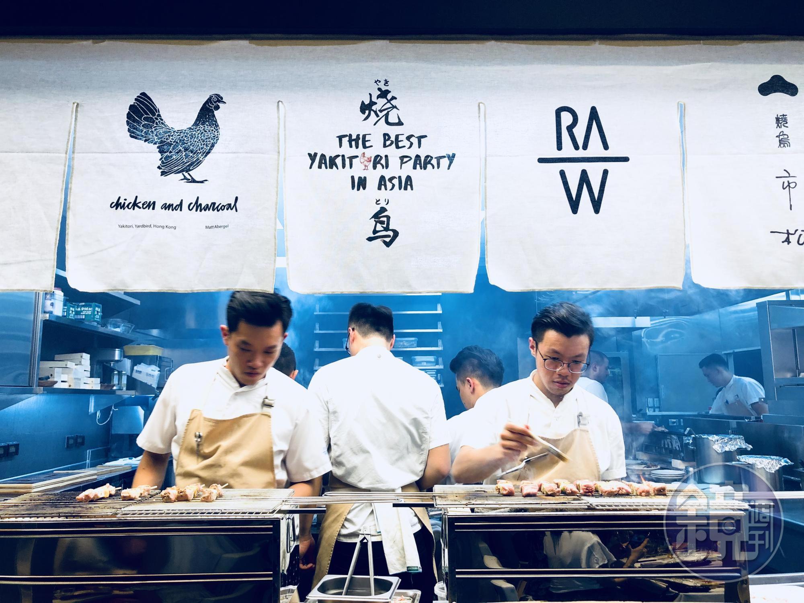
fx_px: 650
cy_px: 302
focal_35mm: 28
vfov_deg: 49.7
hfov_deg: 63.4
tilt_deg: +7.3
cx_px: 402
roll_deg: -0.5
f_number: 1.8
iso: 40
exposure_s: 1/61
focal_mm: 3.99
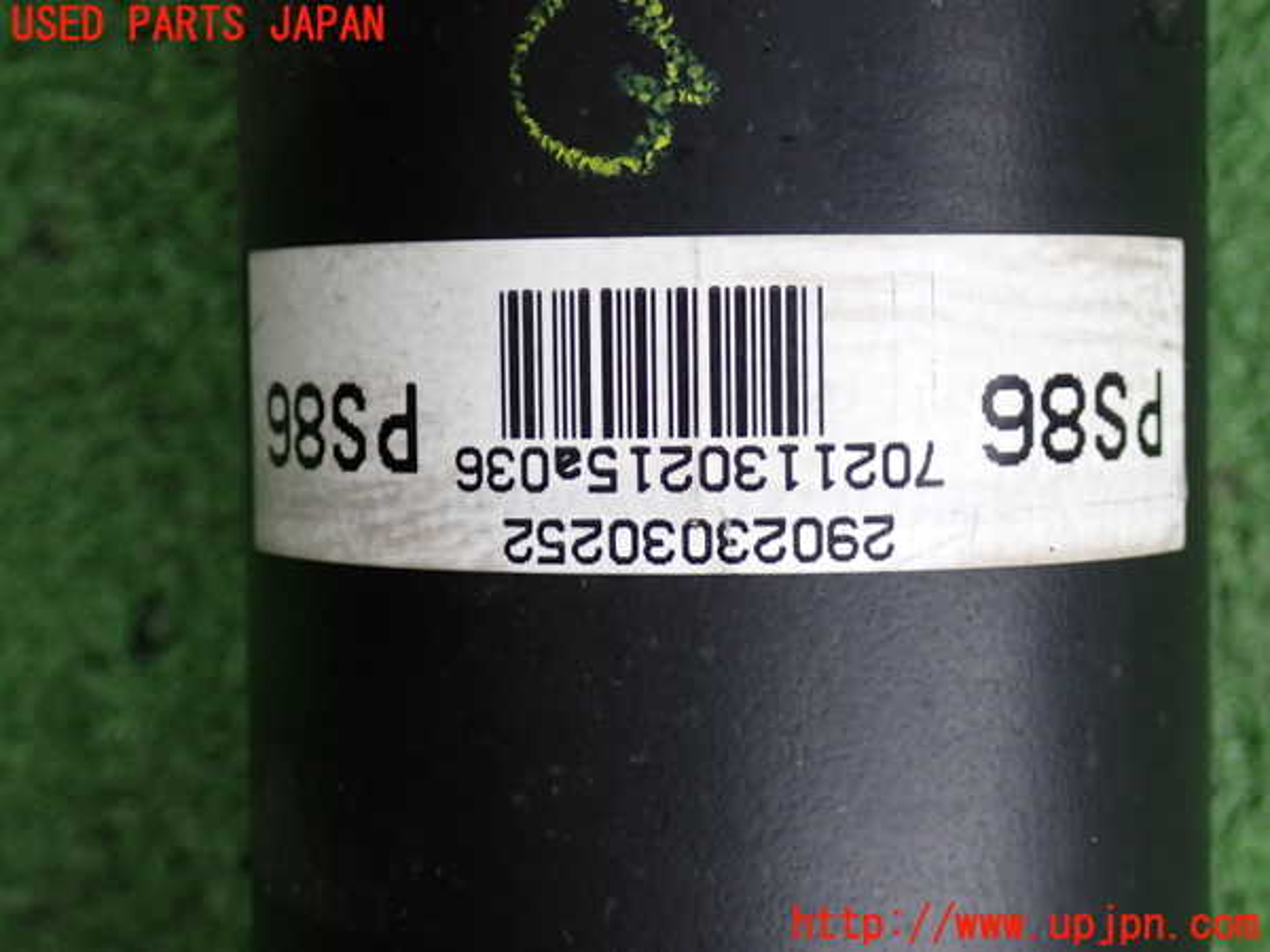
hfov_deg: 23.8
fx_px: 3008
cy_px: 476
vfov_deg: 18.0
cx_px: 635
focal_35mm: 82
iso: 320
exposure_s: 1/100
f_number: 4.3
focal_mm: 14.62
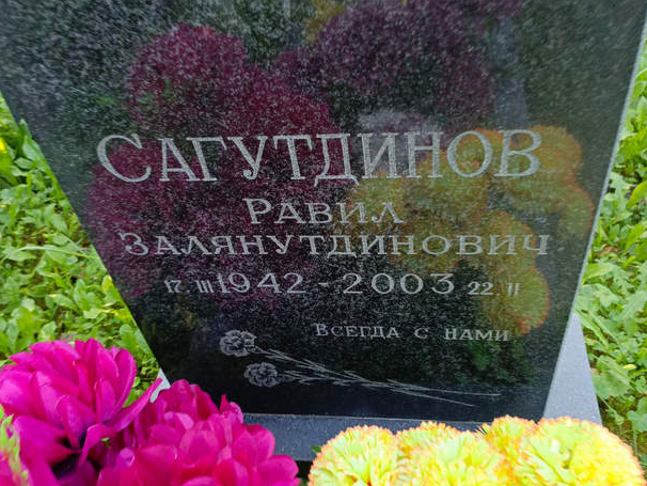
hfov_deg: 55.3
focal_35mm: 33
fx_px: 617
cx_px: 335
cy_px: 263
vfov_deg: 42.9
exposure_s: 1/60
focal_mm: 4.76
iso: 221
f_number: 1.69
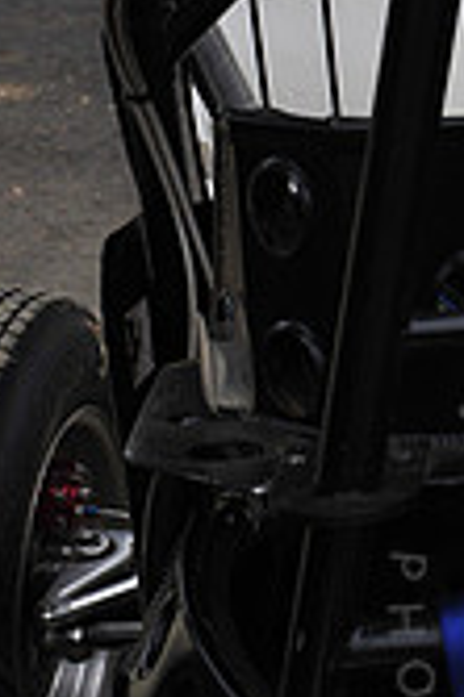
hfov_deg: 7.7
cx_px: 706
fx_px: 3371
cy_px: -75
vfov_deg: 11.6
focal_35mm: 174
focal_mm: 50
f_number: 10
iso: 640
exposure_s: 1/400
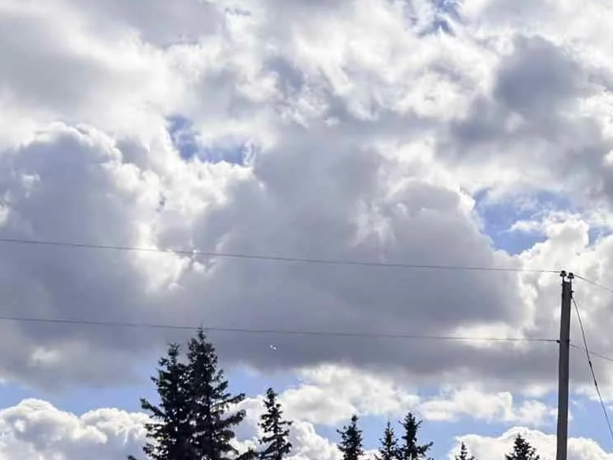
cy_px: 577
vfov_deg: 13.3
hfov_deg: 18.0
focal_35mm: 108
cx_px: 529
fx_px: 1913
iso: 50
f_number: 1.6
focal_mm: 5.96
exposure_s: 1/8850
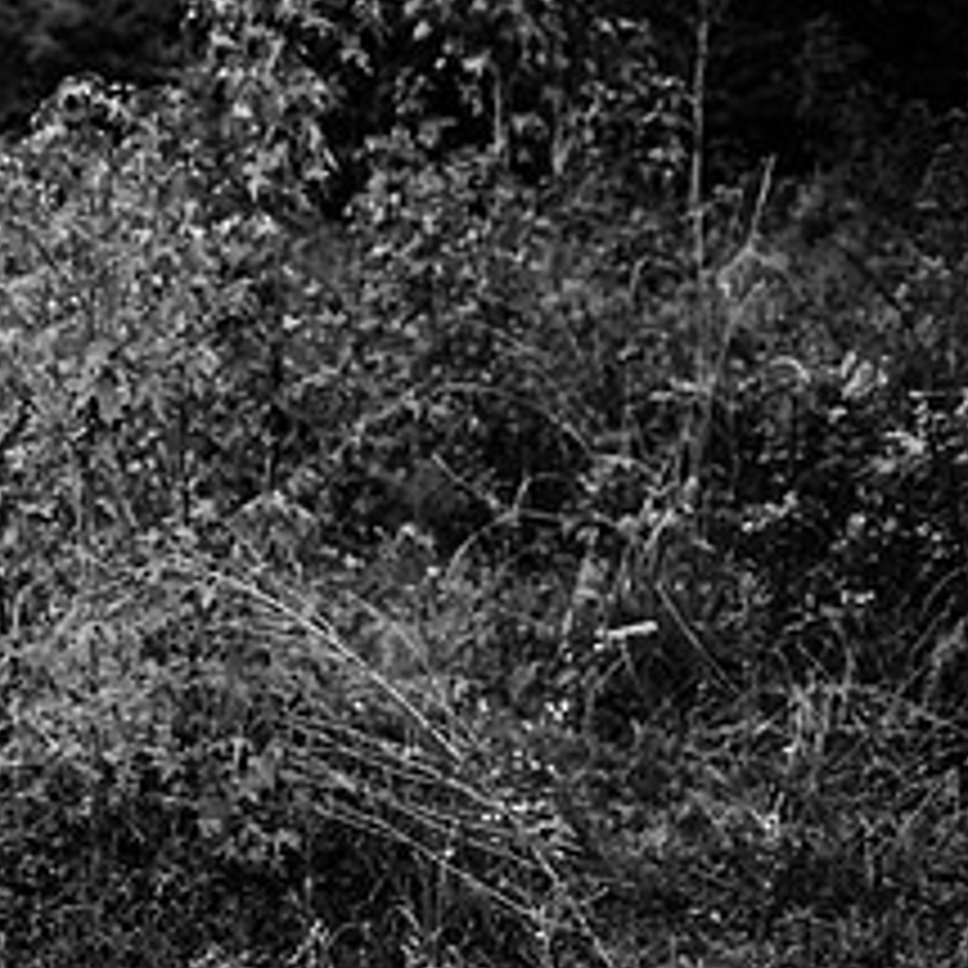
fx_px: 1740
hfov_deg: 27.1
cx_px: -221
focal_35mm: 55
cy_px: 574
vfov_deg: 31.0
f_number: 2.5
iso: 200
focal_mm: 24
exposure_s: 1/800
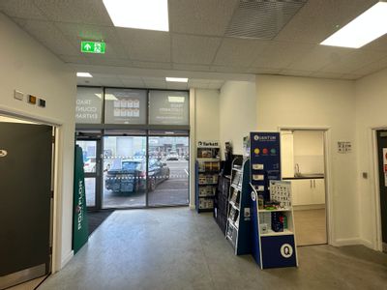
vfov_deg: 85.7
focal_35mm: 14
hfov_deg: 102.1
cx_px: 194
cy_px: 145
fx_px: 157
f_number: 2.2
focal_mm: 2.22
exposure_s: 1/100
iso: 80
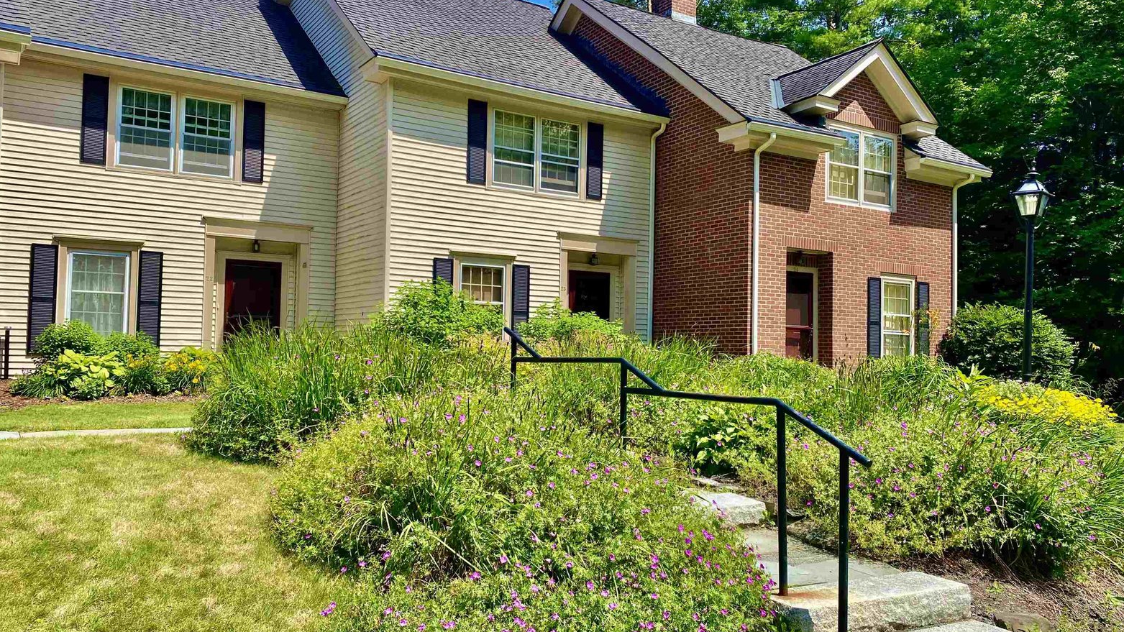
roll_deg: -1.5
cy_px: 324
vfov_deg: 40.2
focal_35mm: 29
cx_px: 558
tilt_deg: +1.9
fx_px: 864
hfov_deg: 66.1
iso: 32
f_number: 1.8
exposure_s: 1/1838
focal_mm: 4.25
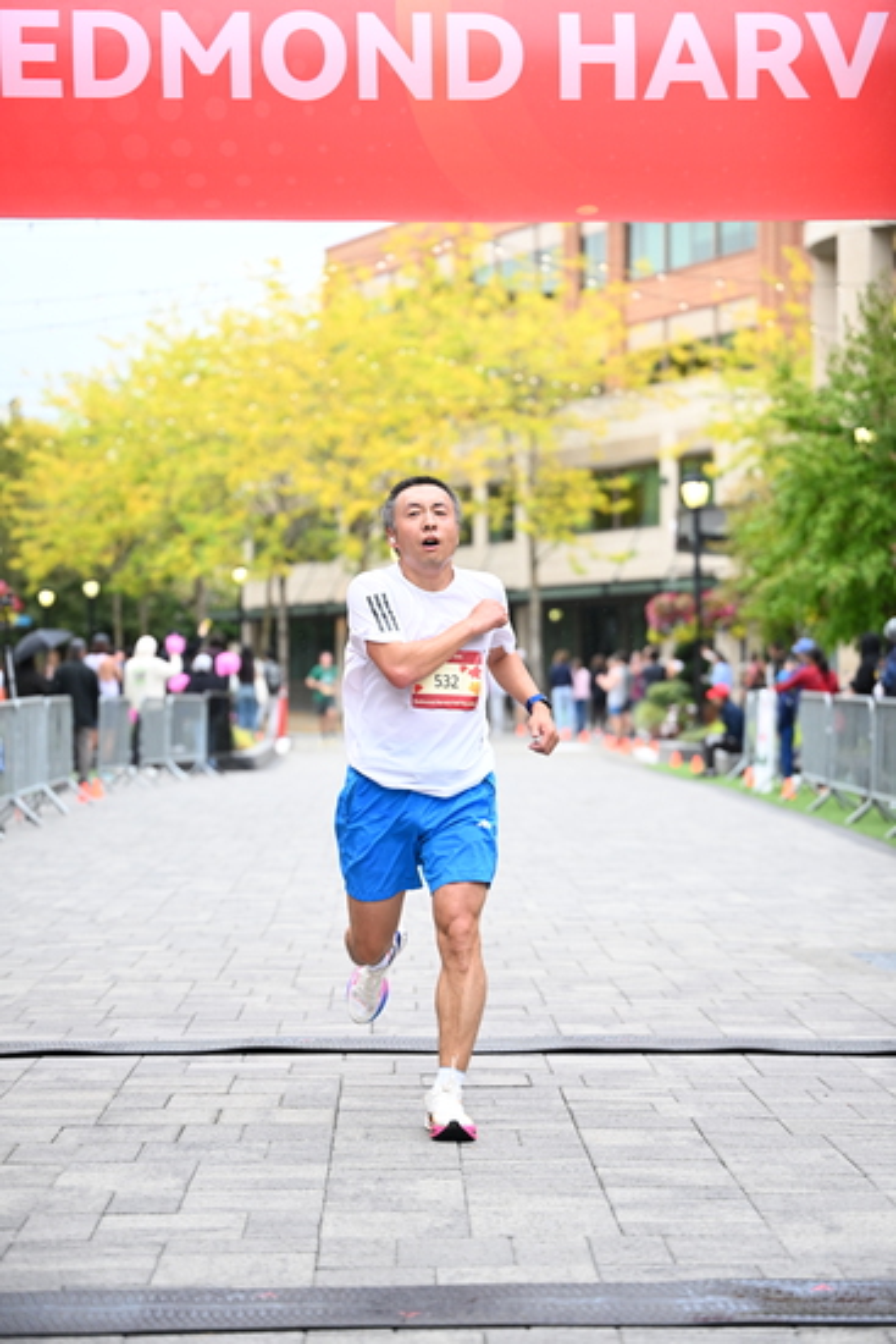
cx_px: 448
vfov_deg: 24.5
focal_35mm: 83
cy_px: 672
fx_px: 3096
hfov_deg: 16.5
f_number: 2.8
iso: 1250
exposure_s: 1/1600
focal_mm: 83
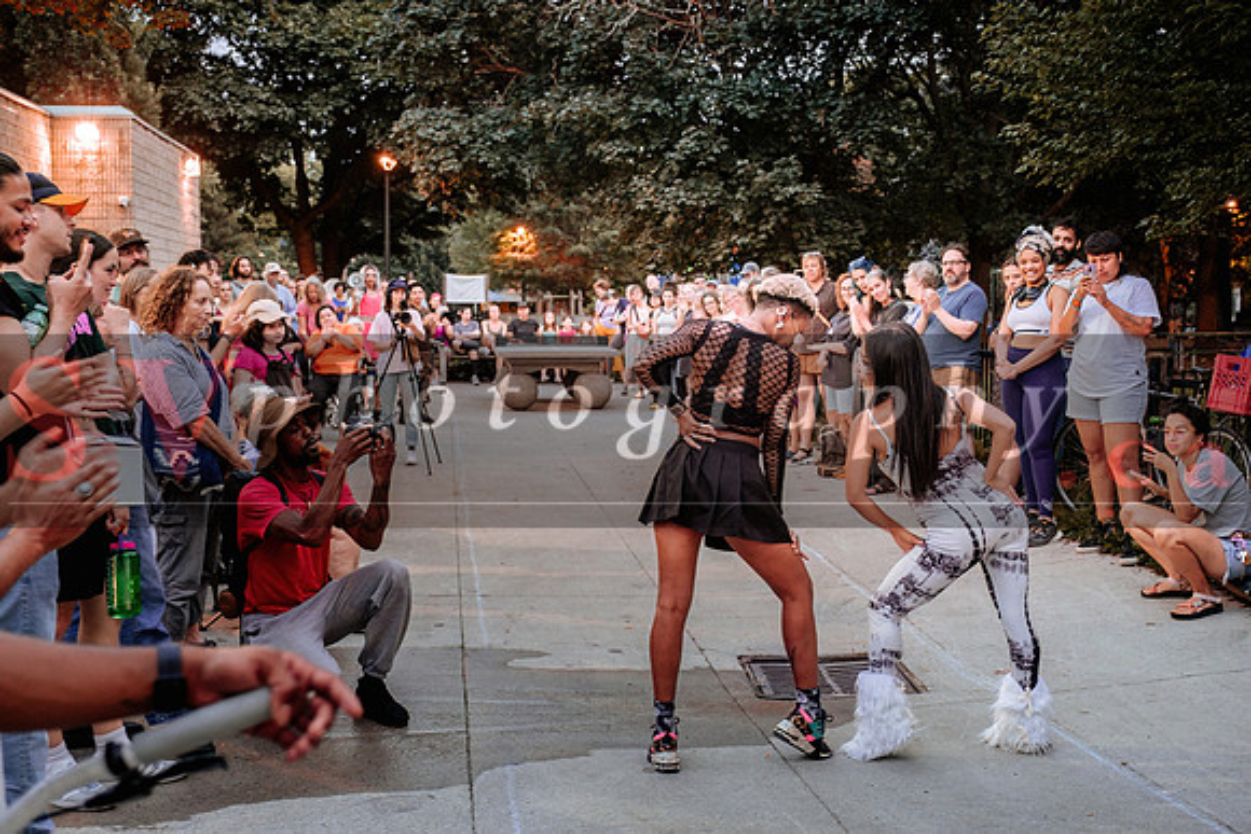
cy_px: 417
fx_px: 1444
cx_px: 630
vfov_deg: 32.2
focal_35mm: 42
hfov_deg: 46.8
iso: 1600
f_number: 2.8
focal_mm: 27.4
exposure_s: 1/50
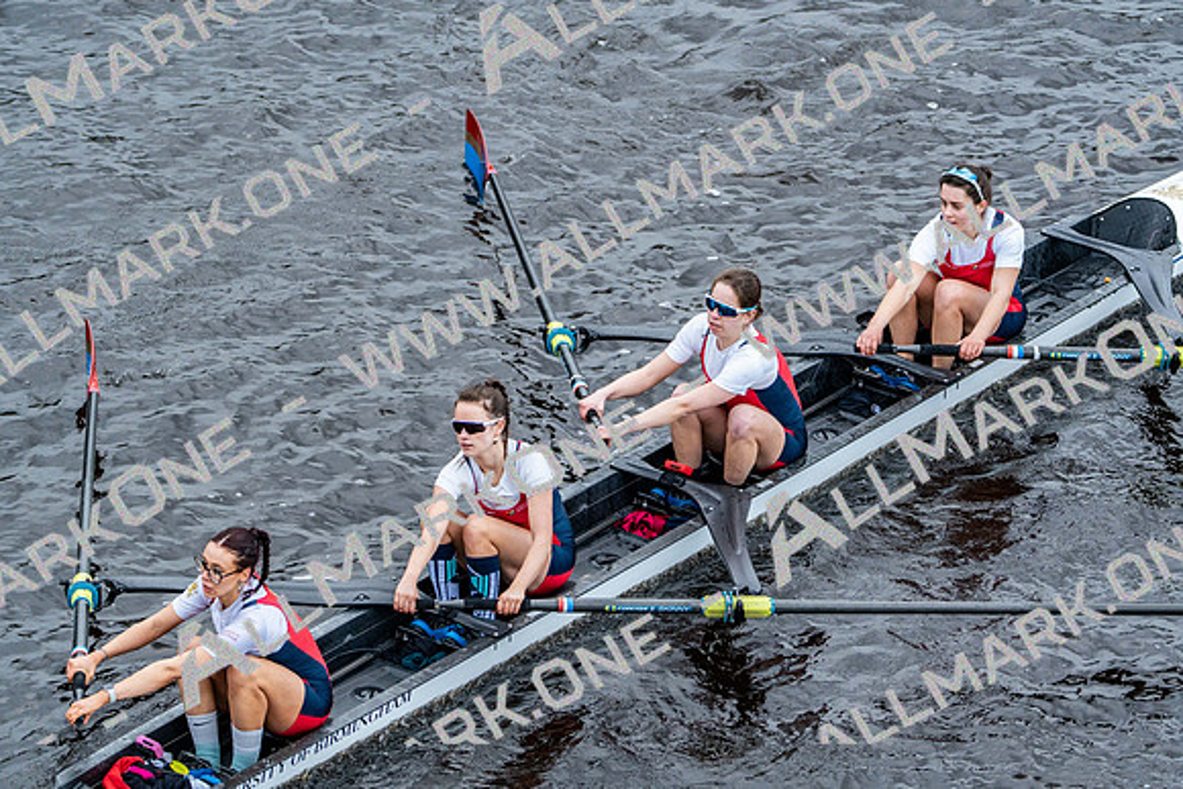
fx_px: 8808
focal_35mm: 268
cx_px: 592
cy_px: 394
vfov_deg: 5.1
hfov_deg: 7.7
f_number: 5.6
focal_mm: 268
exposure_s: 1/1250
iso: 2000
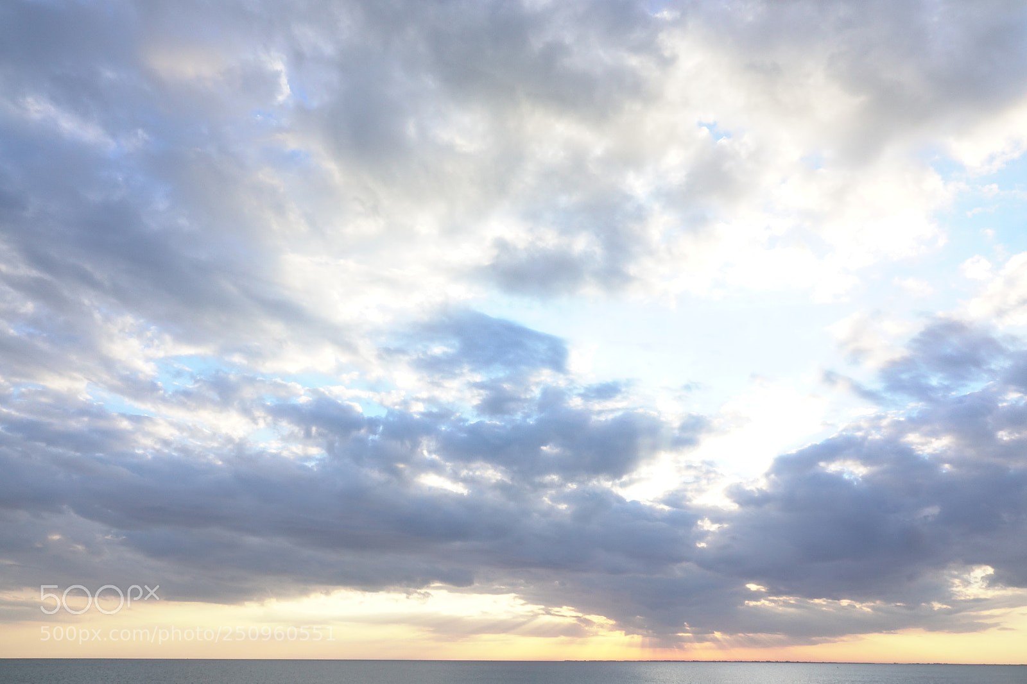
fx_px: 684
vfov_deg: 53.1
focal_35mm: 24
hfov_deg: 73.8
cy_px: 342
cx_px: 514
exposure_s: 1/30
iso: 200
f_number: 16
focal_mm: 8.8
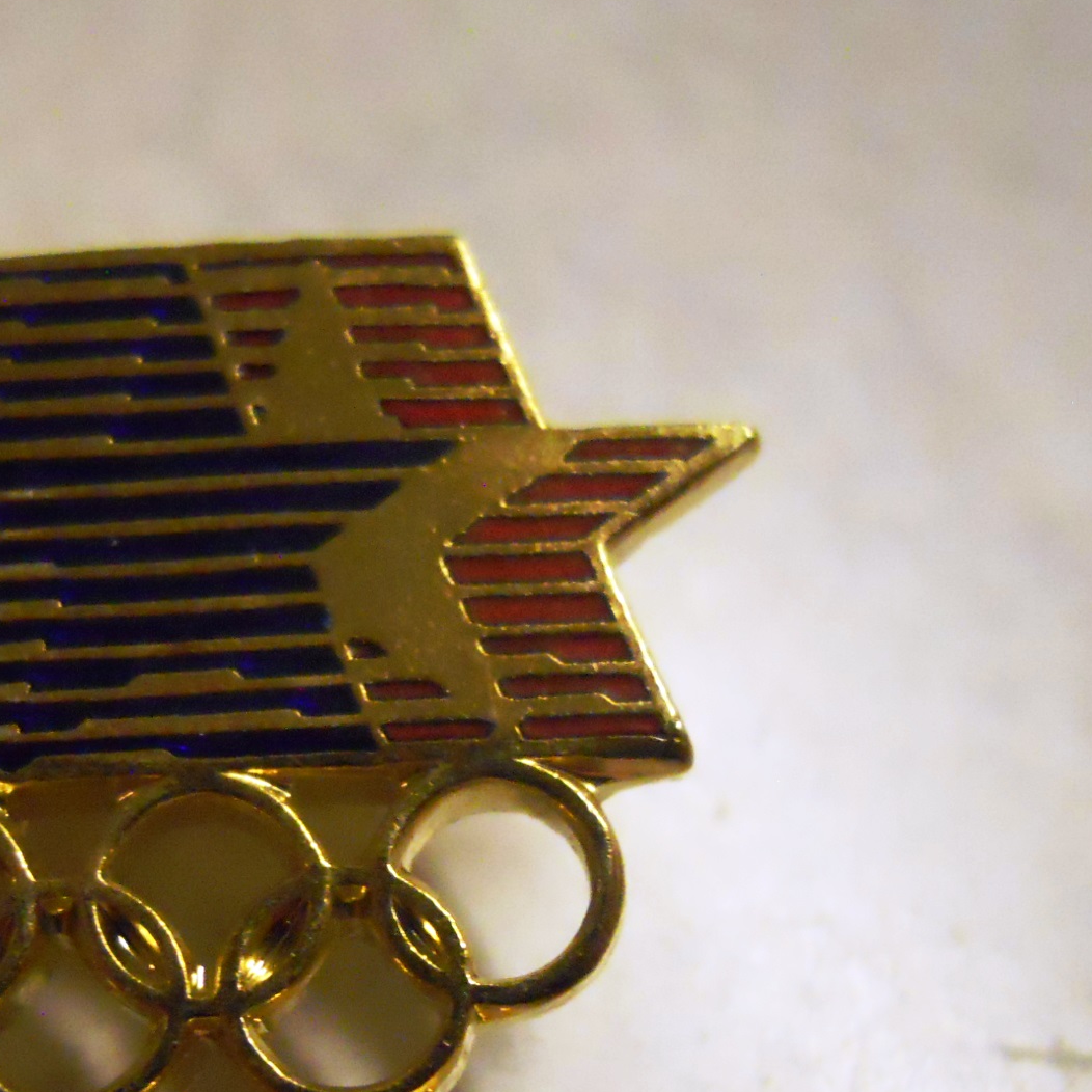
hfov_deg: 27.9
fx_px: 2177
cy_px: 910
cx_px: 307
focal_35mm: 61
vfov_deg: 27.5
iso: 800
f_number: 2.7
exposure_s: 1/125
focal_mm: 5
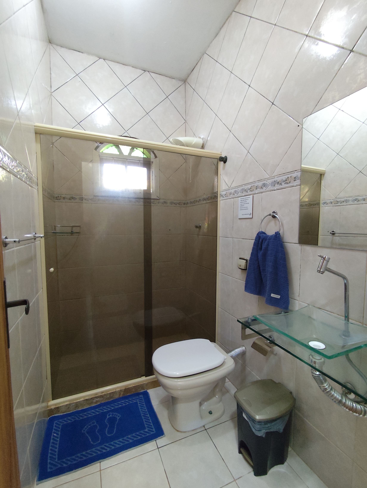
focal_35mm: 16
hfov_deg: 78.2
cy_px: 244
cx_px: 184
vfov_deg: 94.5
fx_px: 226
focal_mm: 1.65
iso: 800
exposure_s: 1/30
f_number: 2.2
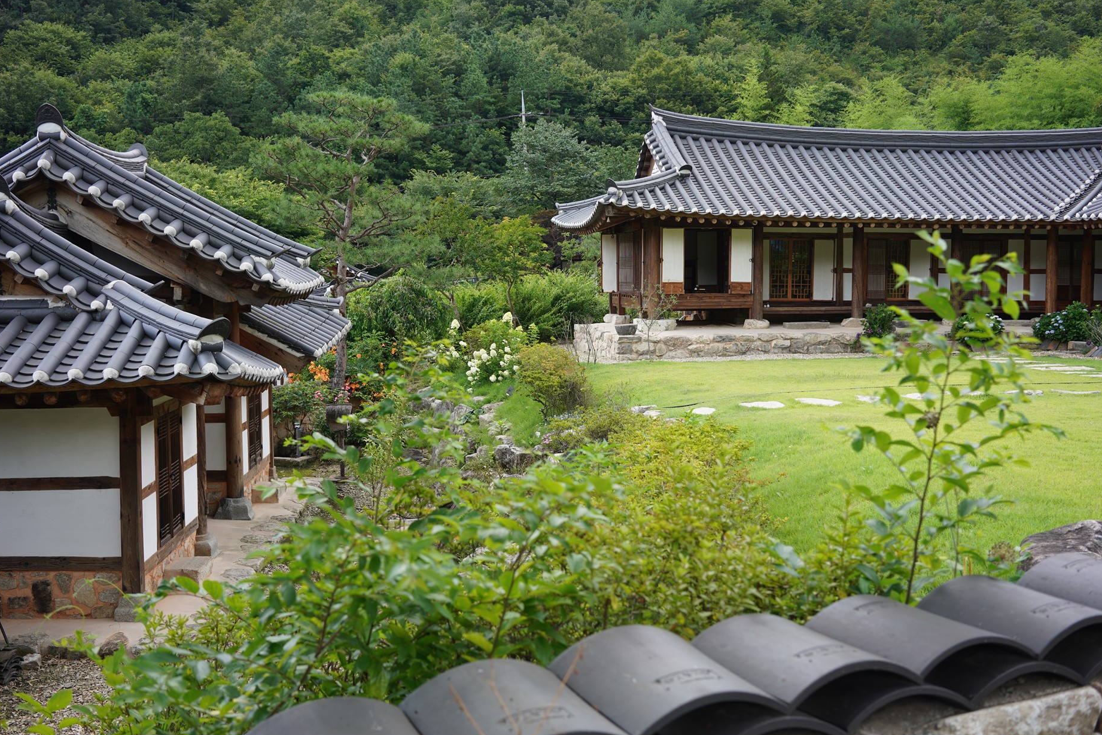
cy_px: 367
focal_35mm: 38
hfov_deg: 50.7
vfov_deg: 35.1
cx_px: 572
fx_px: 1163
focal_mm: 35
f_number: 4.5
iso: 100
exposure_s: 1/100
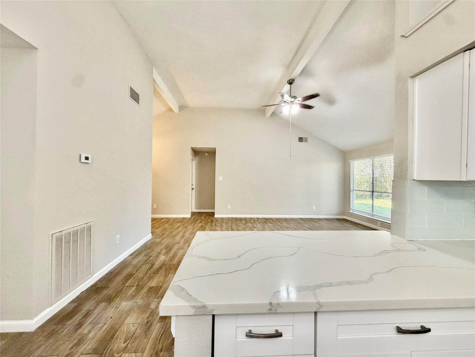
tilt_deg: -0.6
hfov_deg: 102.1
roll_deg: +0.9
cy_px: 178
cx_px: 238
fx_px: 192
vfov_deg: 85.7
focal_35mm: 14
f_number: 2.2
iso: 250
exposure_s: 1/60
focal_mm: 2.22
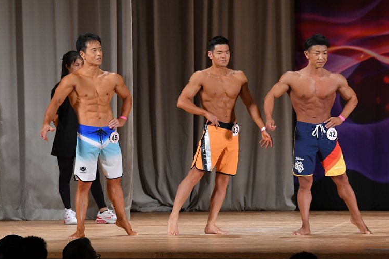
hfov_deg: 8.9
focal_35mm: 232
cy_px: 128
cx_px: 194
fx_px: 2505
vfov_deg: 5.9
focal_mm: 150
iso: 3200
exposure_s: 1/400
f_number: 5.6
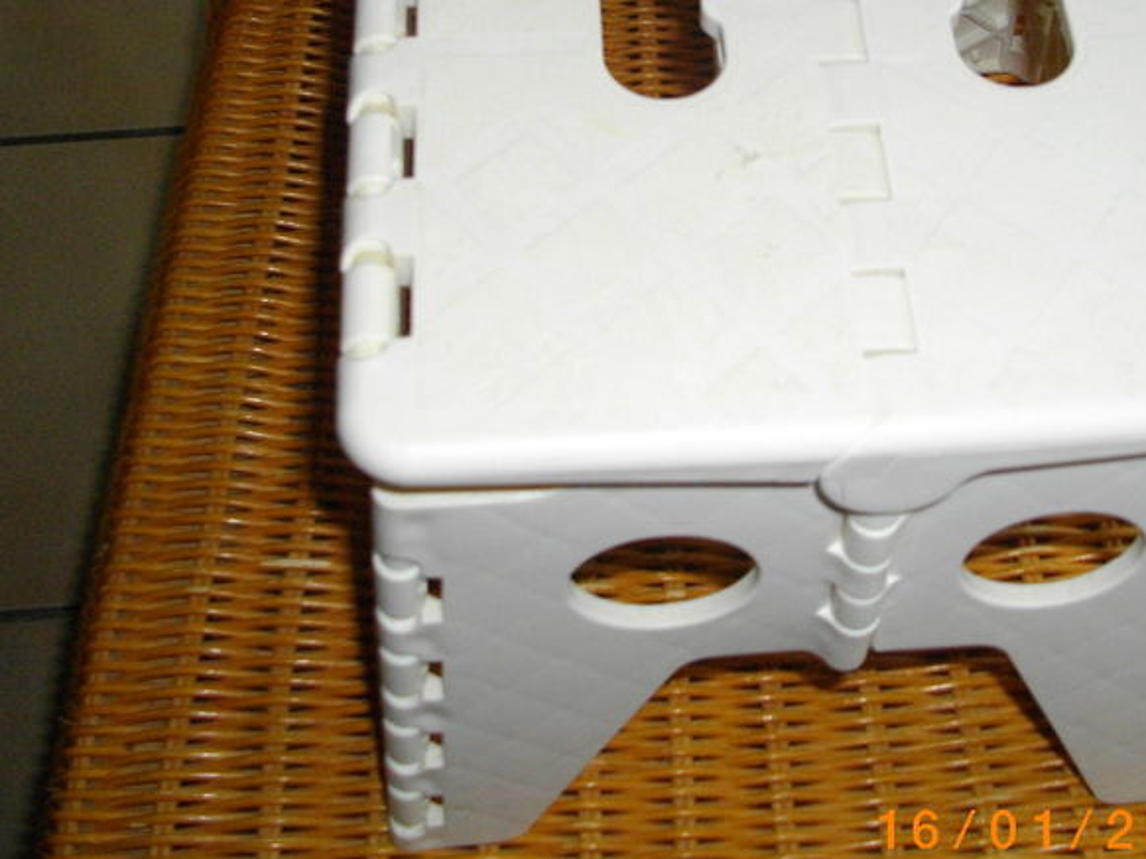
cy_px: 250
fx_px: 1820
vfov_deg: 26.3
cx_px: 701
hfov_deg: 34.8
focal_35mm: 55
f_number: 2.9
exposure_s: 1/50
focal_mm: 5.7
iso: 200
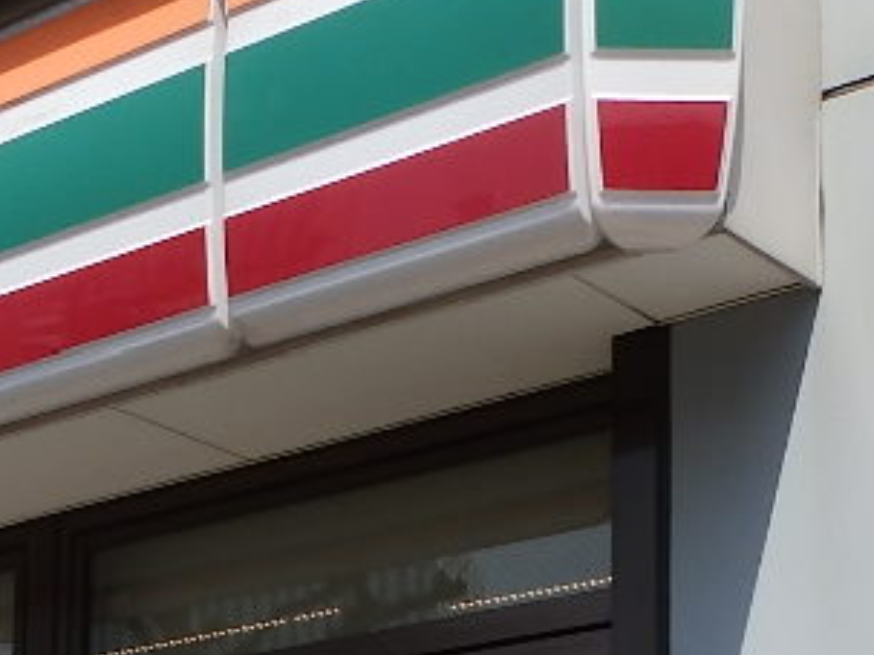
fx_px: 2347
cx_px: 89
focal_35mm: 93
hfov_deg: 20.7
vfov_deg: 14.6
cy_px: 1045
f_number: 4.5
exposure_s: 1/500
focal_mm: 4
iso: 80
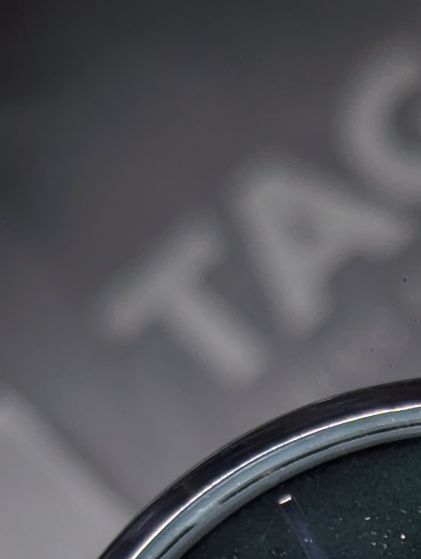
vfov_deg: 9.3
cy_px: 900
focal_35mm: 206
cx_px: 469
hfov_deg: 7.2
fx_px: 3332
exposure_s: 1/137
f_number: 1.85
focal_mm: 6.81
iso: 47
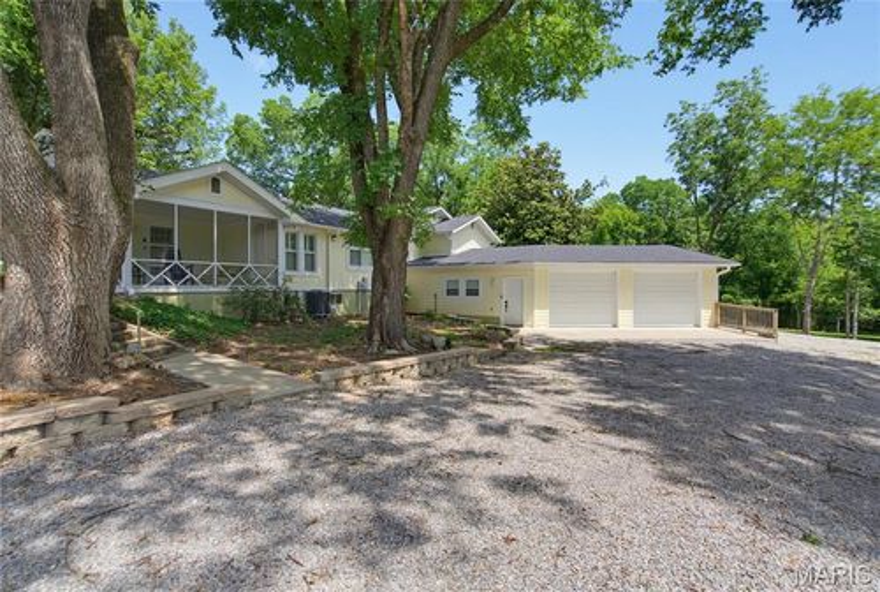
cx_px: 440
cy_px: 296
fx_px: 392
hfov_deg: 96.6
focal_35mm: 16
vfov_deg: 74.0
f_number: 6.3
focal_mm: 16
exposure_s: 1/125
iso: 200
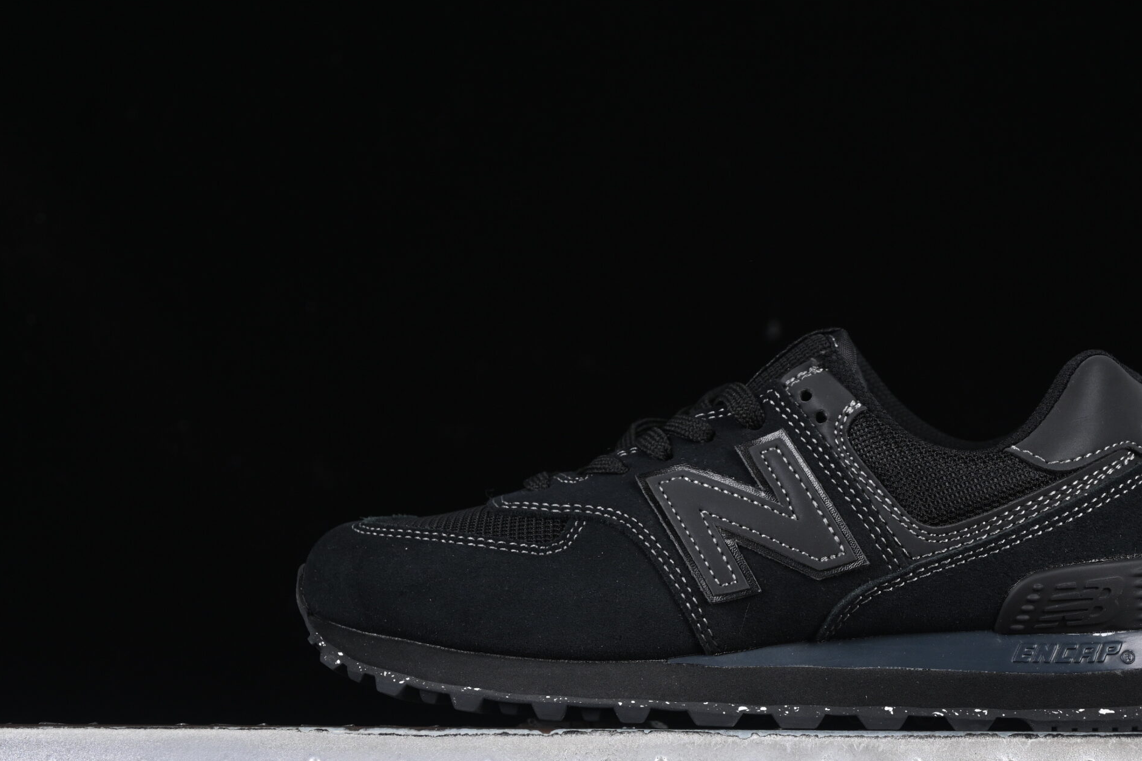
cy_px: 407
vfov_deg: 13.4
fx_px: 3236
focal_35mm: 102
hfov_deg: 19.9
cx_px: 775
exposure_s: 1/50
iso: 160
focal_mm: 50
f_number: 6.3
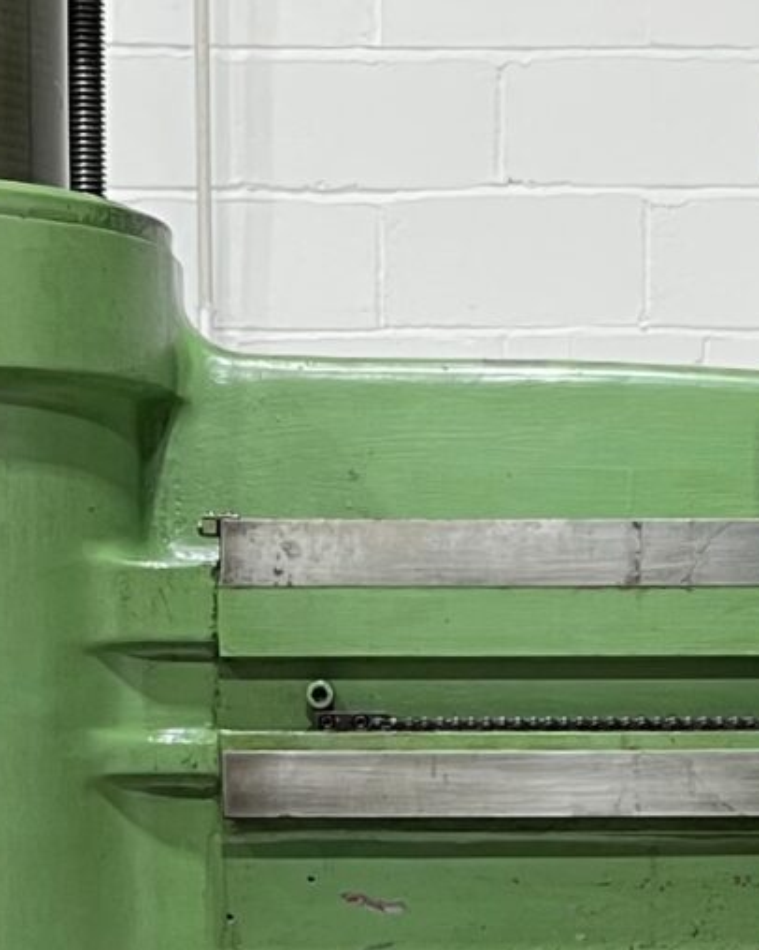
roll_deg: +0.3
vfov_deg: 14.8
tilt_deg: -3.3
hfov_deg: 12.0
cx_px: 456
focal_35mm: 128
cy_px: 956
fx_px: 3596
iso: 80
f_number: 1.6
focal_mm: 5.1
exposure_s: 1/50
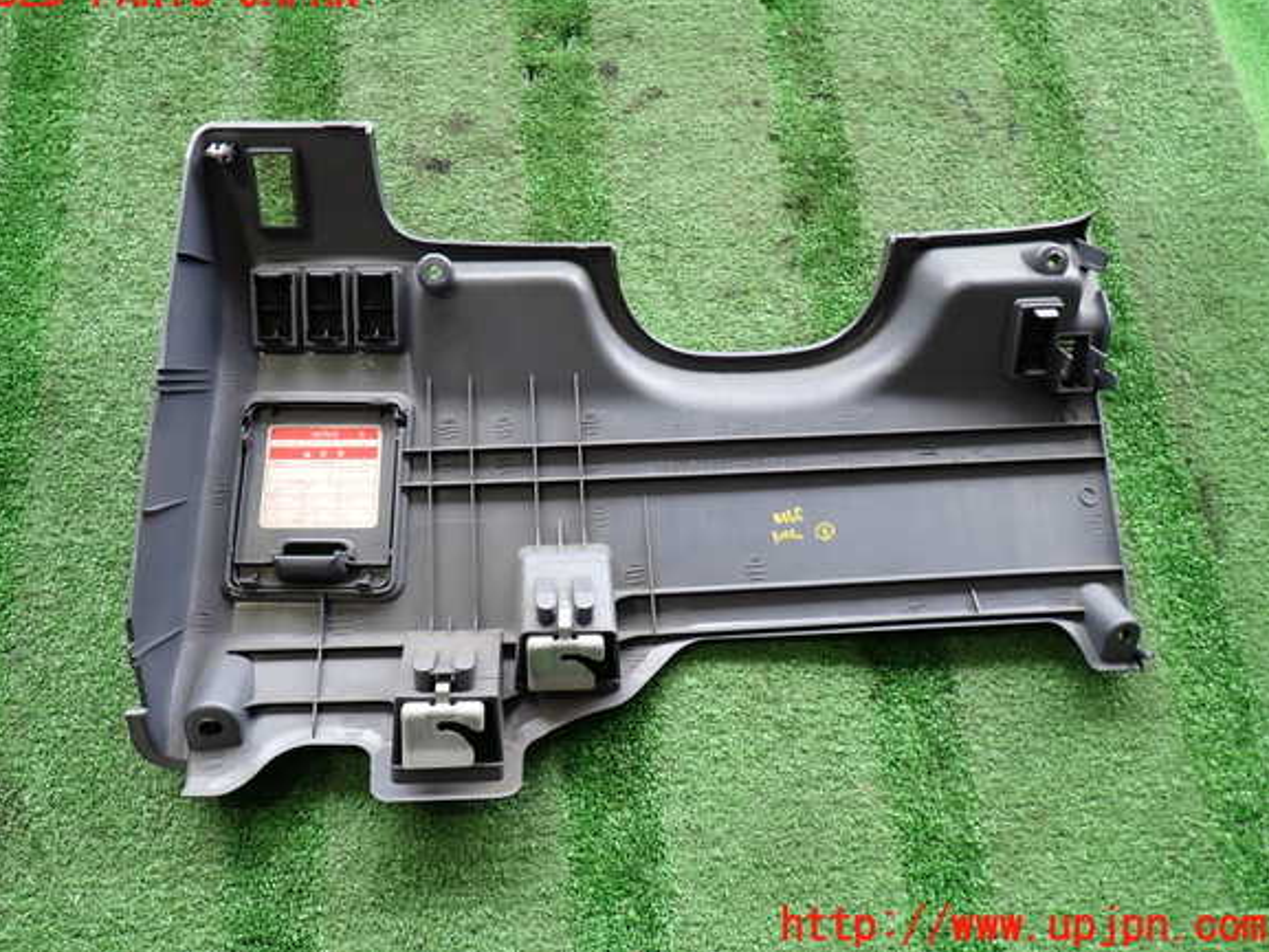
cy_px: 460
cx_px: 618
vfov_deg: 53.1
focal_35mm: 26
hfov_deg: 67.3
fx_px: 953
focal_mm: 4.5
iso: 100
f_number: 2
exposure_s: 1/60
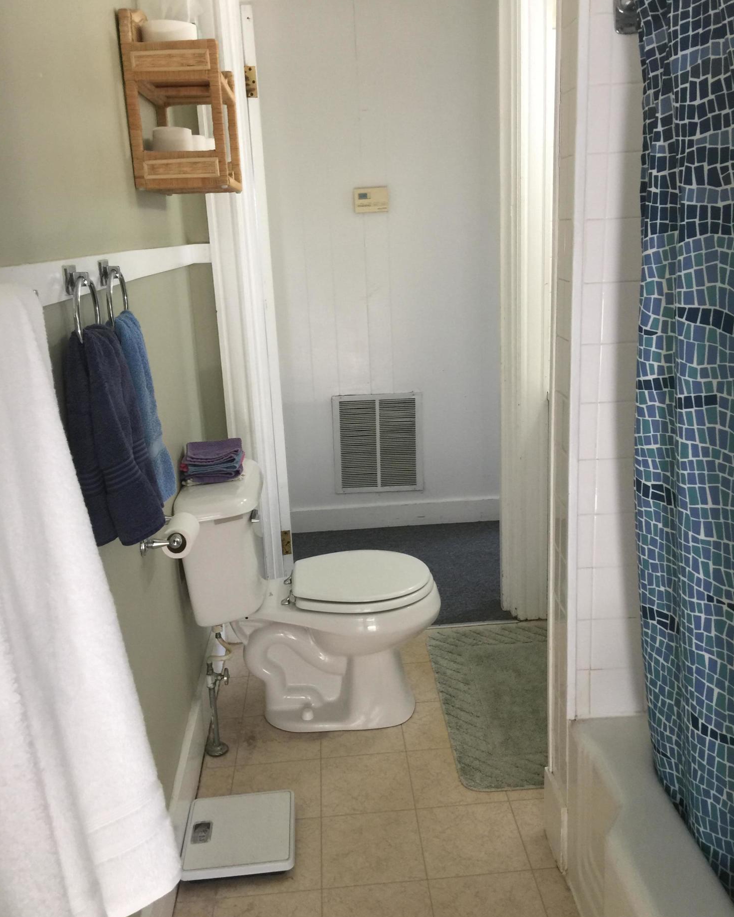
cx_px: 358
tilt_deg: -14.4
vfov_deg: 57.2
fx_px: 842
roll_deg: +3.5
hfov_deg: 47.1
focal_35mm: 31
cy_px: 454
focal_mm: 4.15
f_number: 2.2
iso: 40
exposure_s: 1/15
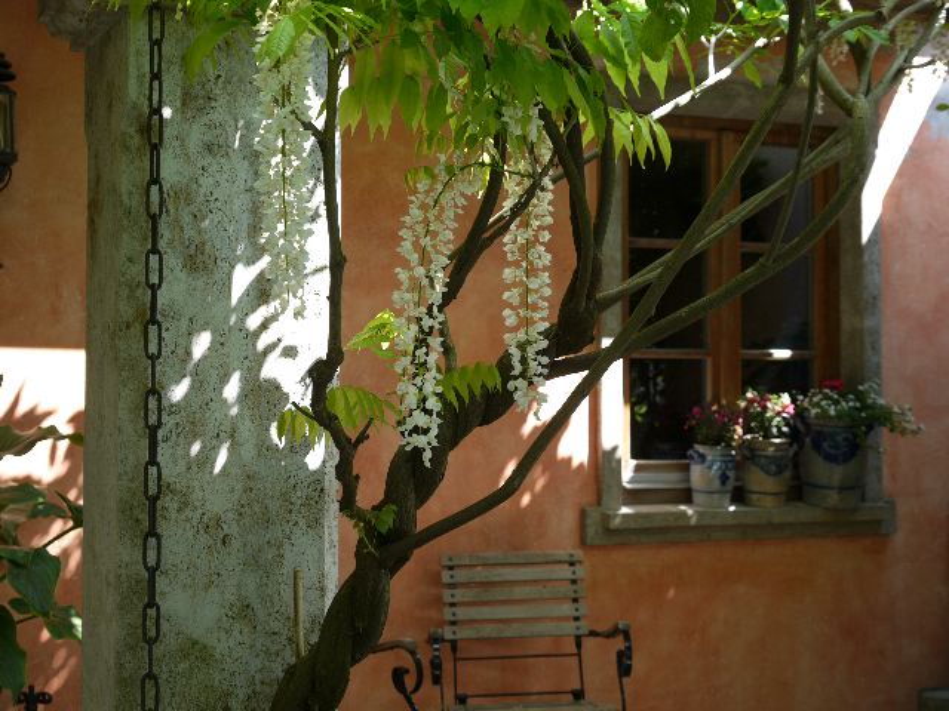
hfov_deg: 31.2
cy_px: 356
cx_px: 474
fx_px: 1700
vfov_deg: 23.7
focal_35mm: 62
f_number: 5
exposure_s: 1/60
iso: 100
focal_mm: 31
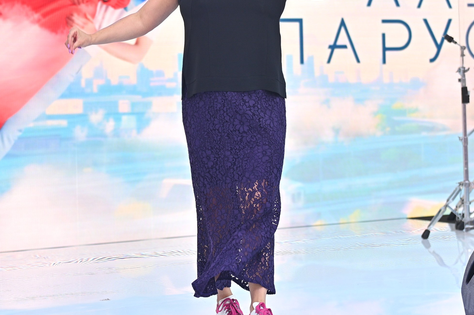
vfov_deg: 13.6
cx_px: 213
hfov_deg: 20.4
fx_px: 1315
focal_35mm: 100
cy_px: 64
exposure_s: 1/250
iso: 100
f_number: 2.5
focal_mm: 48
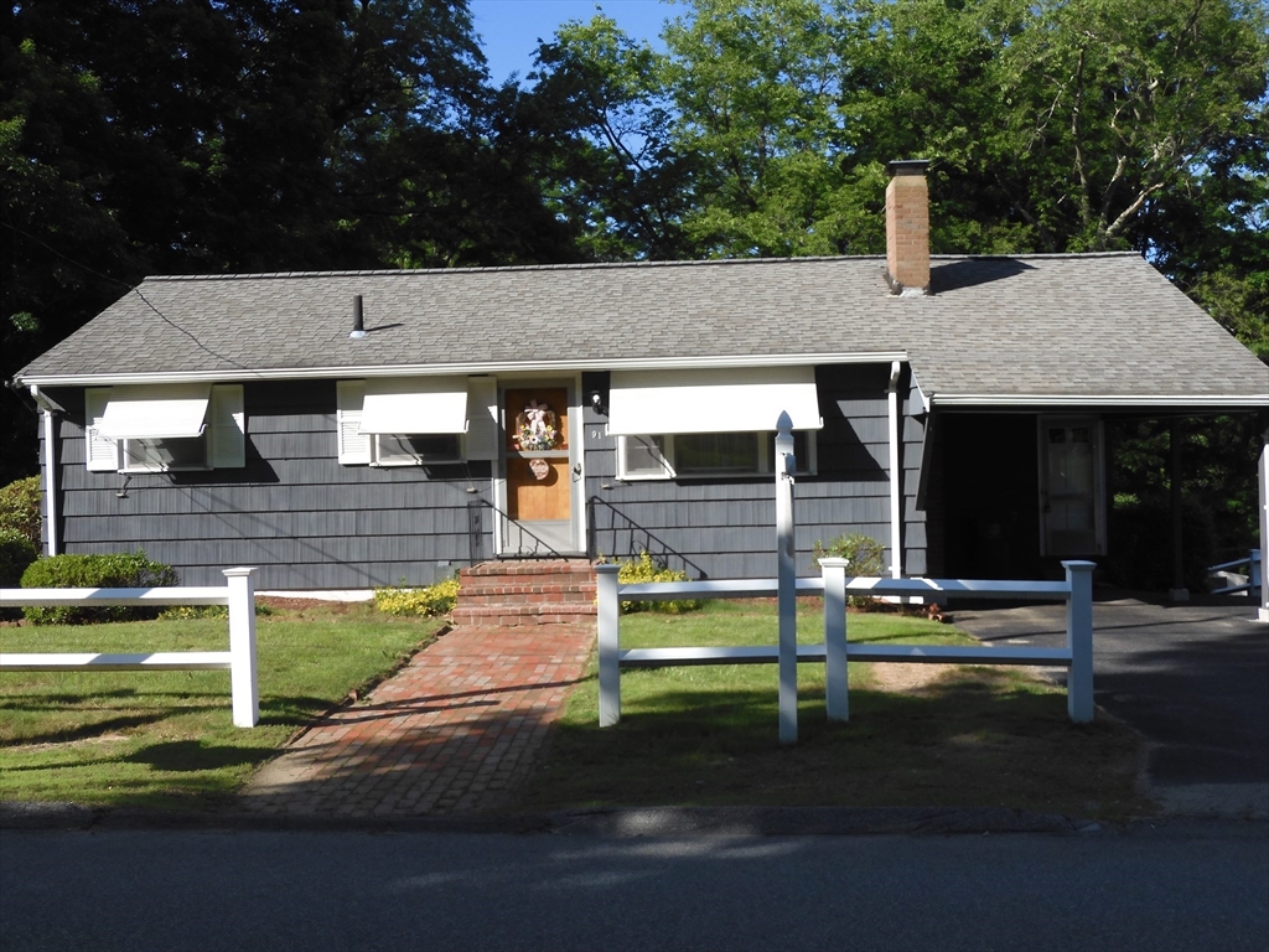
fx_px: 1393
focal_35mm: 38
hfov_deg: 49.0
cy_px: 476
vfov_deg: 37.7
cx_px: 634
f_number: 4
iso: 100
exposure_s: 1/800
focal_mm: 6.8
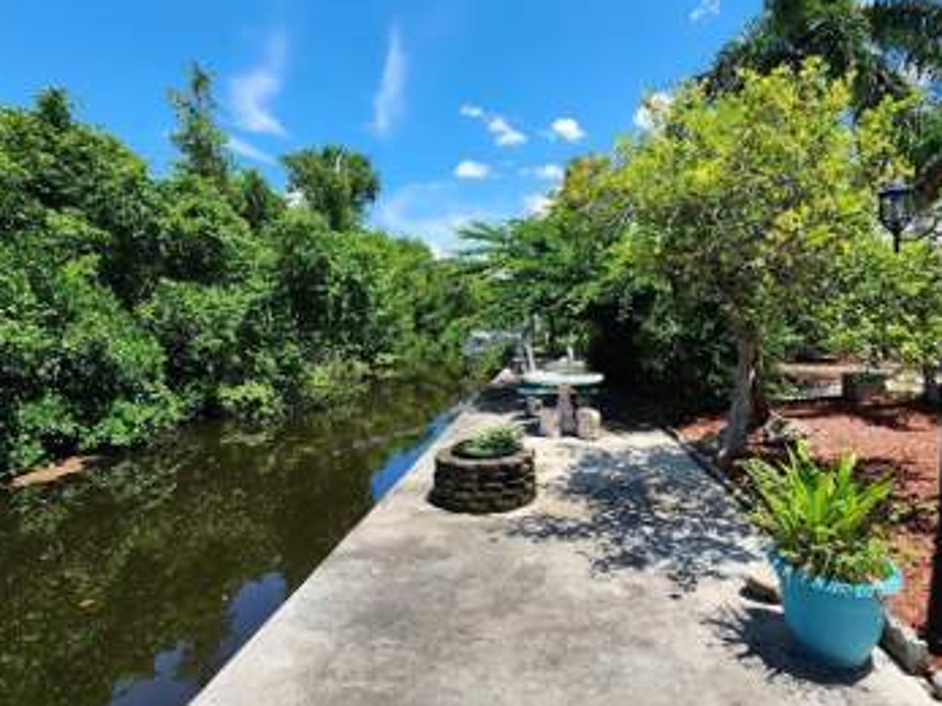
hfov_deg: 87.1
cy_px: 350
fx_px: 490
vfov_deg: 71.6
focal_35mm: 18
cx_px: 546
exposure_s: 1/1465
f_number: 2.2
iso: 50
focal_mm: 2.2
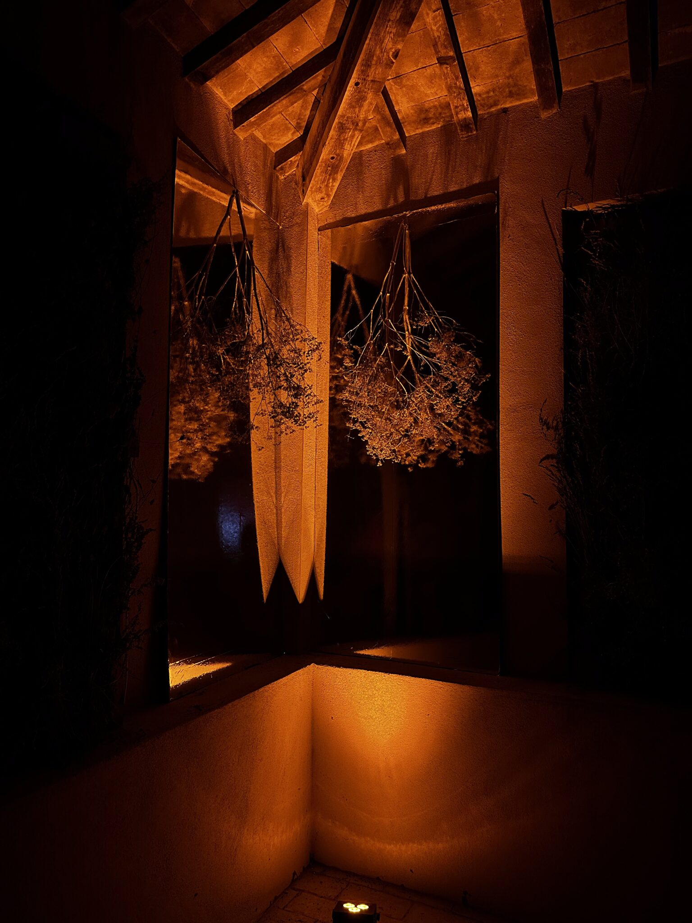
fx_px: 640
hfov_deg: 56.8
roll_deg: -0.7
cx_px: 346
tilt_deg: +5.1
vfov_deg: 71.6
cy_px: 462
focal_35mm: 24
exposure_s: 1/33
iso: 1000
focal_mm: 6.86
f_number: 1.78
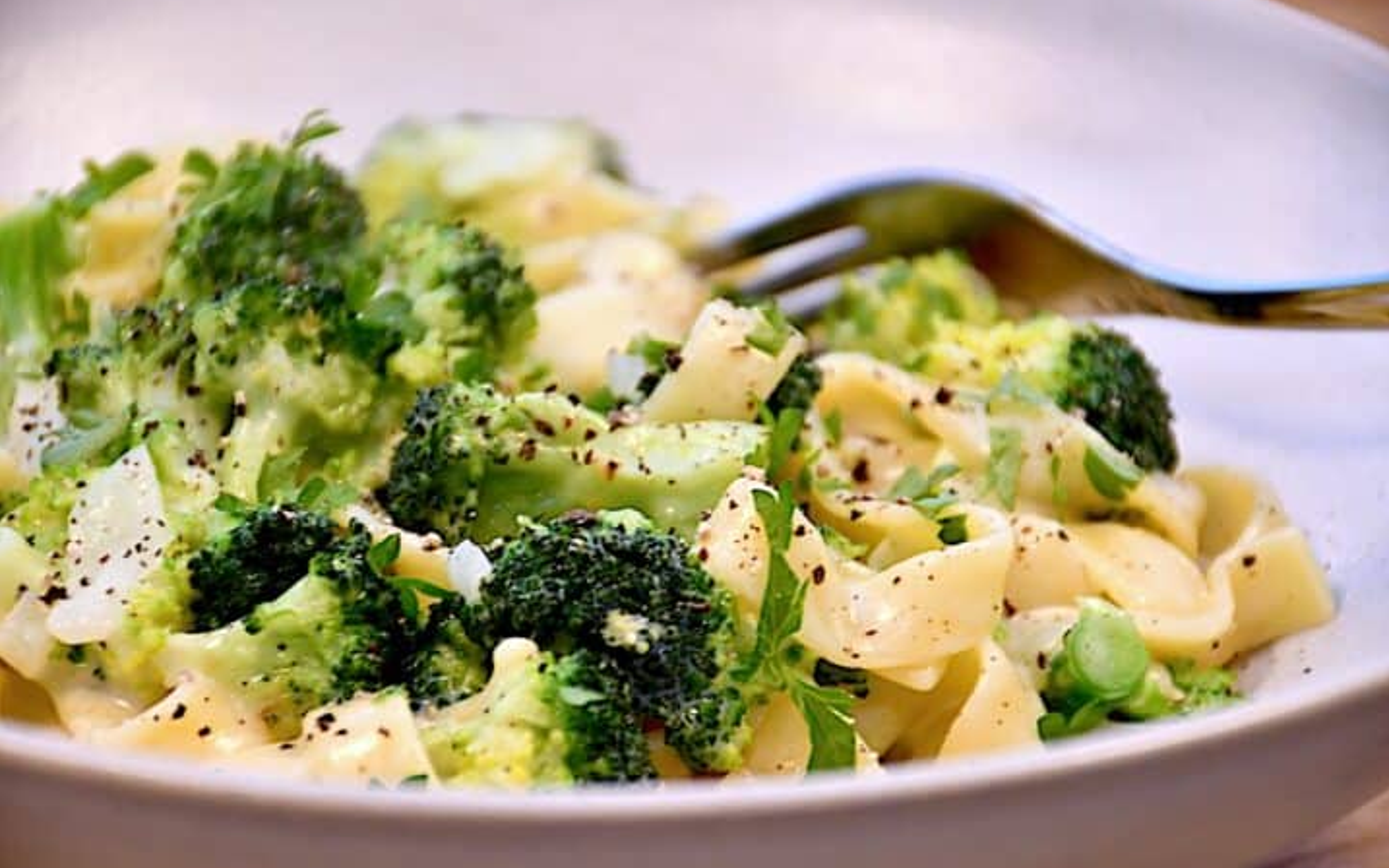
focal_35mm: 215
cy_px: 434
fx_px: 8138
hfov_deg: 9.8
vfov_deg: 6.1
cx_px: 695
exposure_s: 1/60
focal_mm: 140
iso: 560
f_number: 5.6
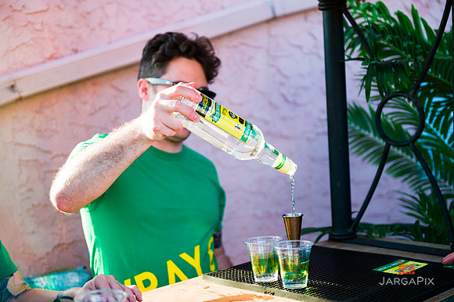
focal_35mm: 56
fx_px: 706
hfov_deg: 35.7
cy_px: 151
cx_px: 227
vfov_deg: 24.2
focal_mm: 56
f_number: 3.2
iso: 400
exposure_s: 1/1000
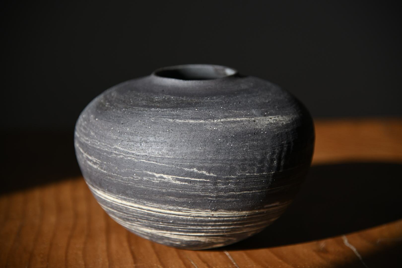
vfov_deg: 11.4
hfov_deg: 17.1
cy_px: 134
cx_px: 201
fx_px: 1340
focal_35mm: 120
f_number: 4
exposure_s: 1/1600
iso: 640
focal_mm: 120
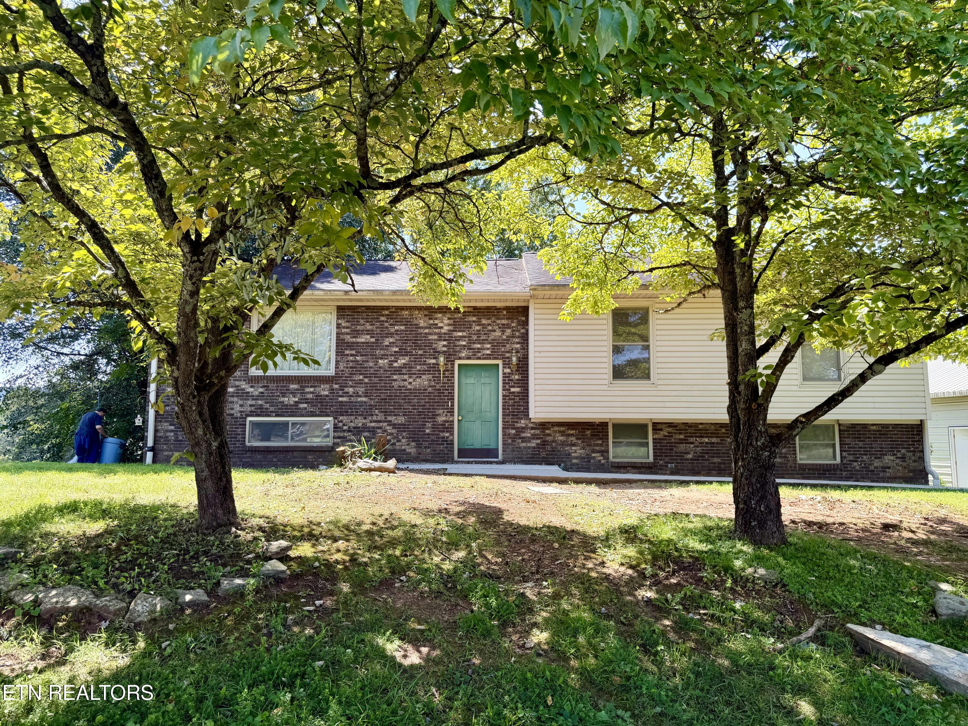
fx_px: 671
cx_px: 484
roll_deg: +0.6
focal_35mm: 24
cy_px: 363
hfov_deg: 71.6
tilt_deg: +5.3
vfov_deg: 56.8
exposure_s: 1/772
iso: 80
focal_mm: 6.76
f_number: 1.78
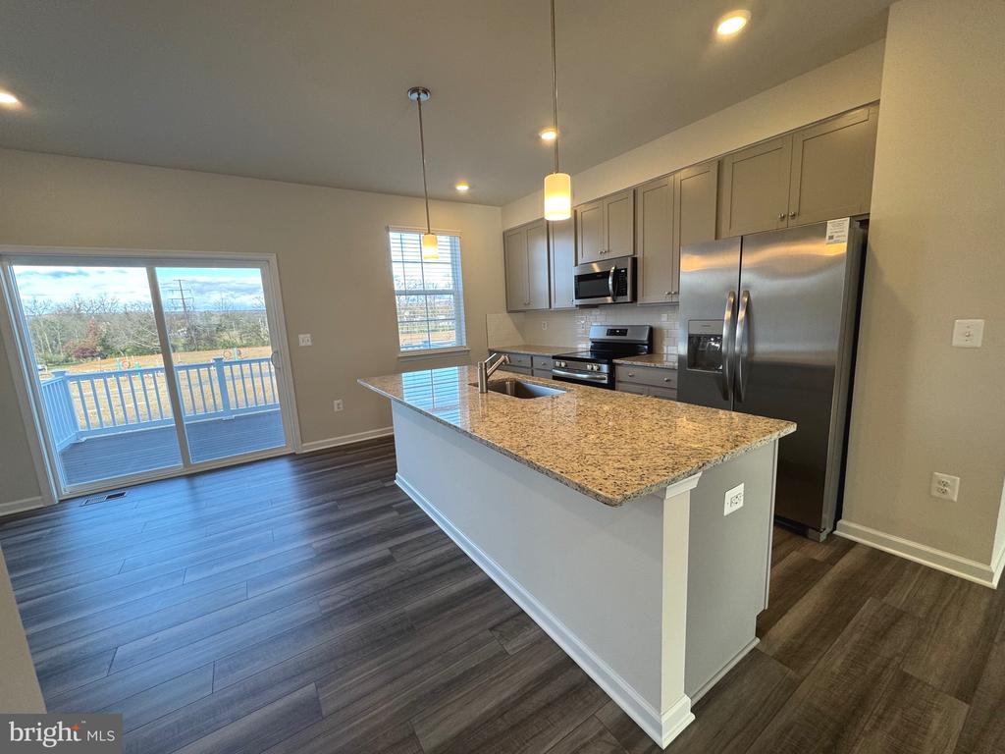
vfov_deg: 85.7
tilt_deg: -10.0
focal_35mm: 14
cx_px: 502
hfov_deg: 102.1
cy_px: 377
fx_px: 406
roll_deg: +2.7
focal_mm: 2.22
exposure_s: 1/120
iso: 100
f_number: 2.2
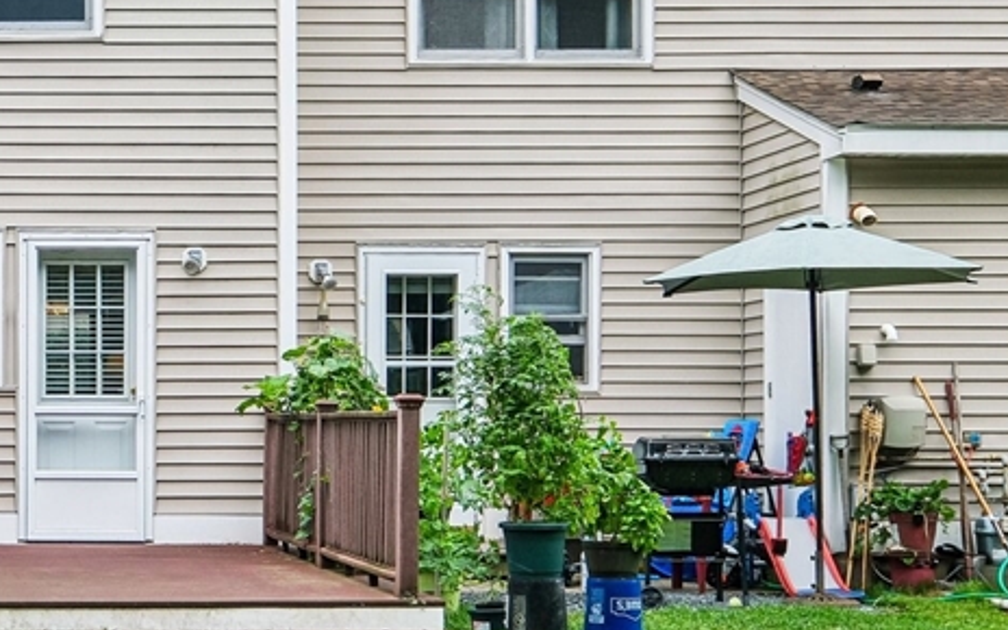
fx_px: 2225
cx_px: -89
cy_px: 136
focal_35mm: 81
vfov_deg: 16.0
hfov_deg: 24.0
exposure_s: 1/320
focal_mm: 24
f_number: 5.6
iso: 200
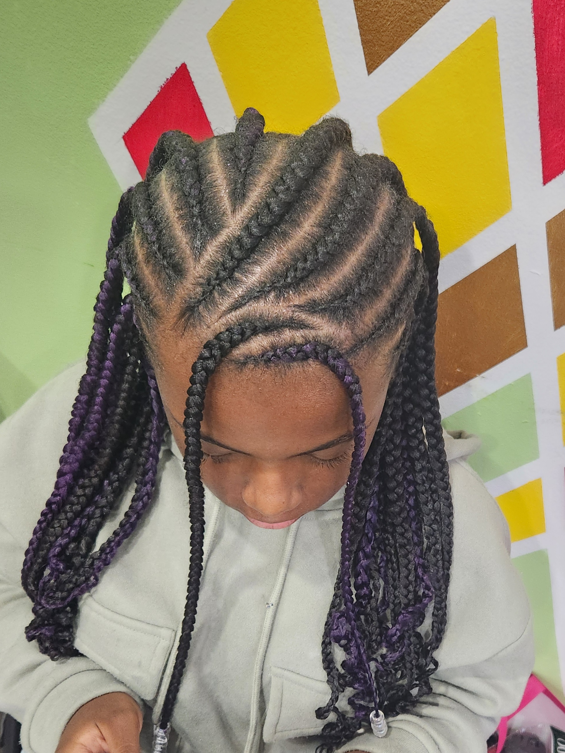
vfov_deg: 73.9
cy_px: 376
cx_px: 282
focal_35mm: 23
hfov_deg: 58.9
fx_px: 501
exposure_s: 1/120
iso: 800
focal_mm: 5.4
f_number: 1.8
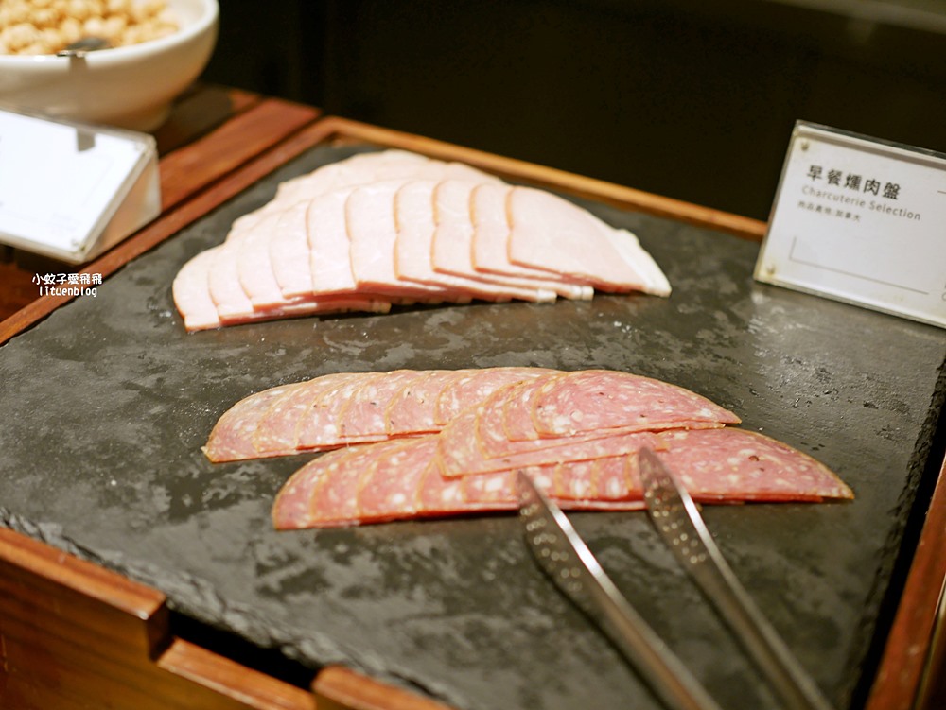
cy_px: 355
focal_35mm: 50
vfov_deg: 29.1
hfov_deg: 38.2
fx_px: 1367
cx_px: 473
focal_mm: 25
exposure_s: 1/60
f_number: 1.8
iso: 250
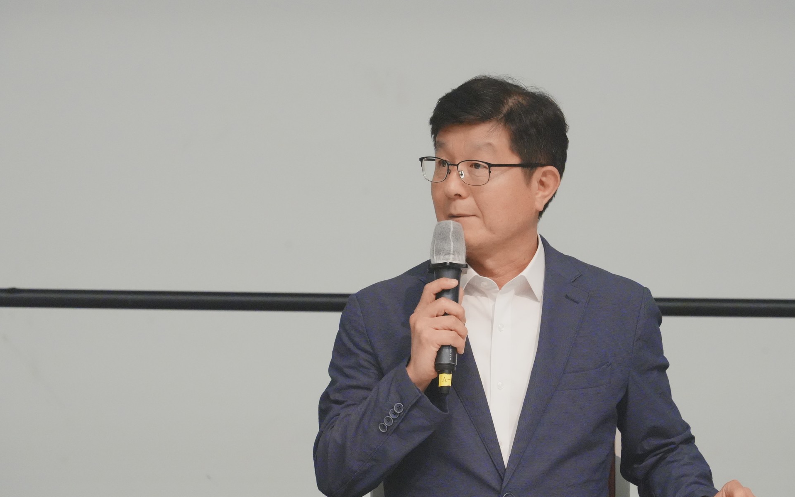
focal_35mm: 187
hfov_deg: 11.2
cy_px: 250
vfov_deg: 7.0
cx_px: 397
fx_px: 4052
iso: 12800
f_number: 9
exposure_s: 1/125
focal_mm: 183
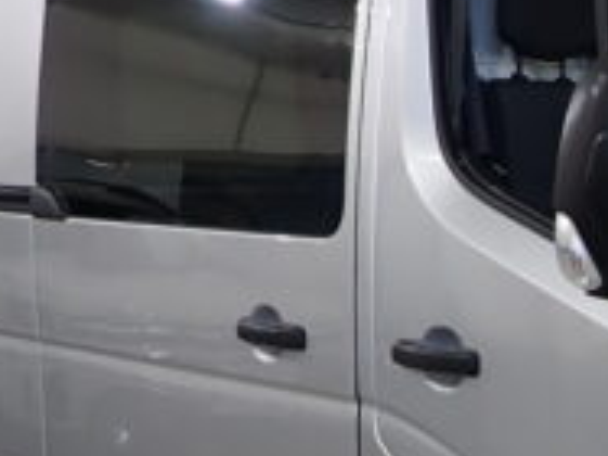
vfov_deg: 13.4
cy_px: 560
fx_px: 1878
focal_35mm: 107
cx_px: 810
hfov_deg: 17.2
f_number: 2
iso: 100
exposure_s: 1/80
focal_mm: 4.5
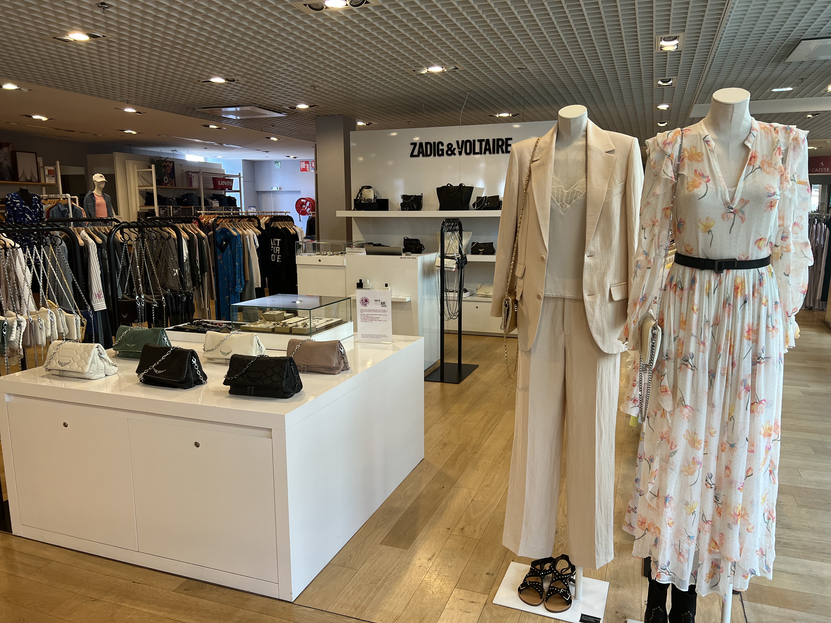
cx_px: 416
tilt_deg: -9.8
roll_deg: +0.7
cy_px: 312
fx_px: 624
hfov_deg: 67.3
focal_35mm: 26
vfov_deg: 53.1
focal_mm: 5.7
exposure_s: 1/109
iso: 125
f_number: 1.5
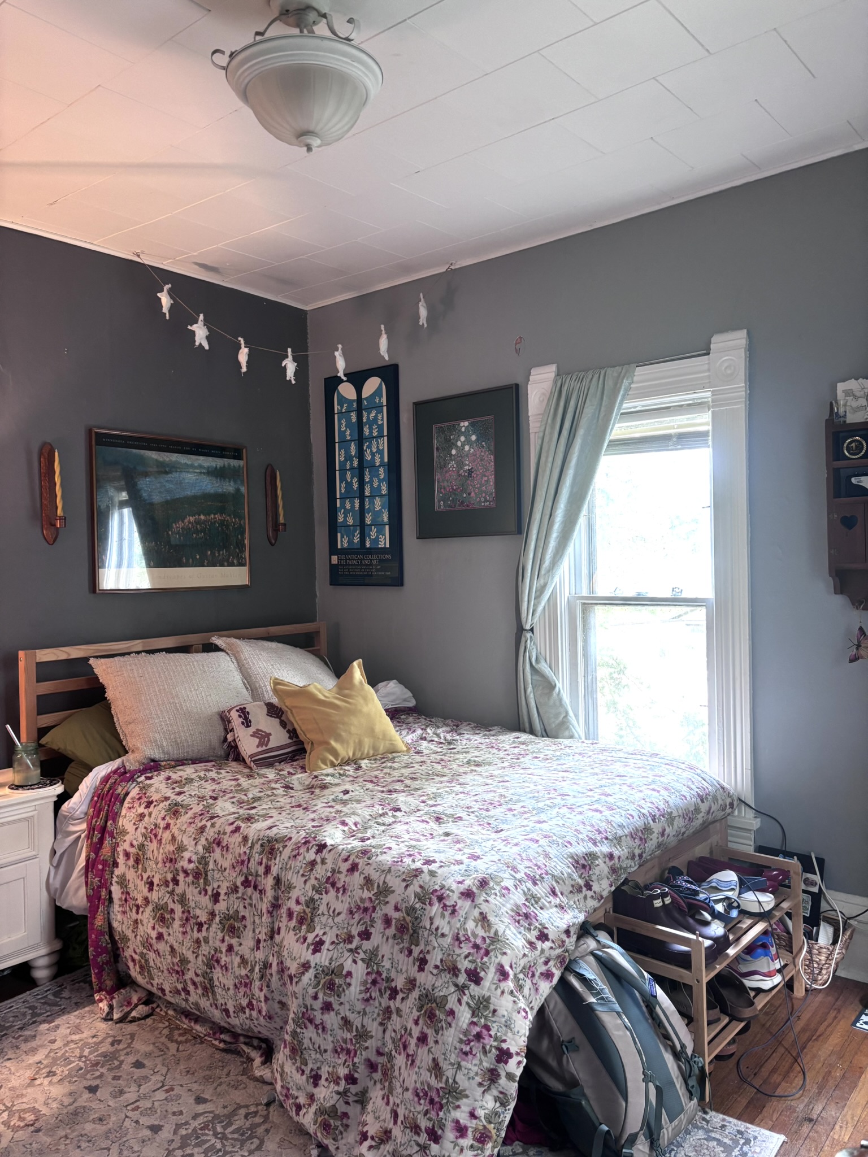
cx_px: 434
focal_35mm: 26
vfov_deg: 67.3
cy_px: 578
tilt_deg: -1.9
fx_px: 869
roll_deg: -0.1
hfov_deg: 53.1
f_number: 1.6
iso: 200
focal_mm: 5.96
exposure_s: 1/60
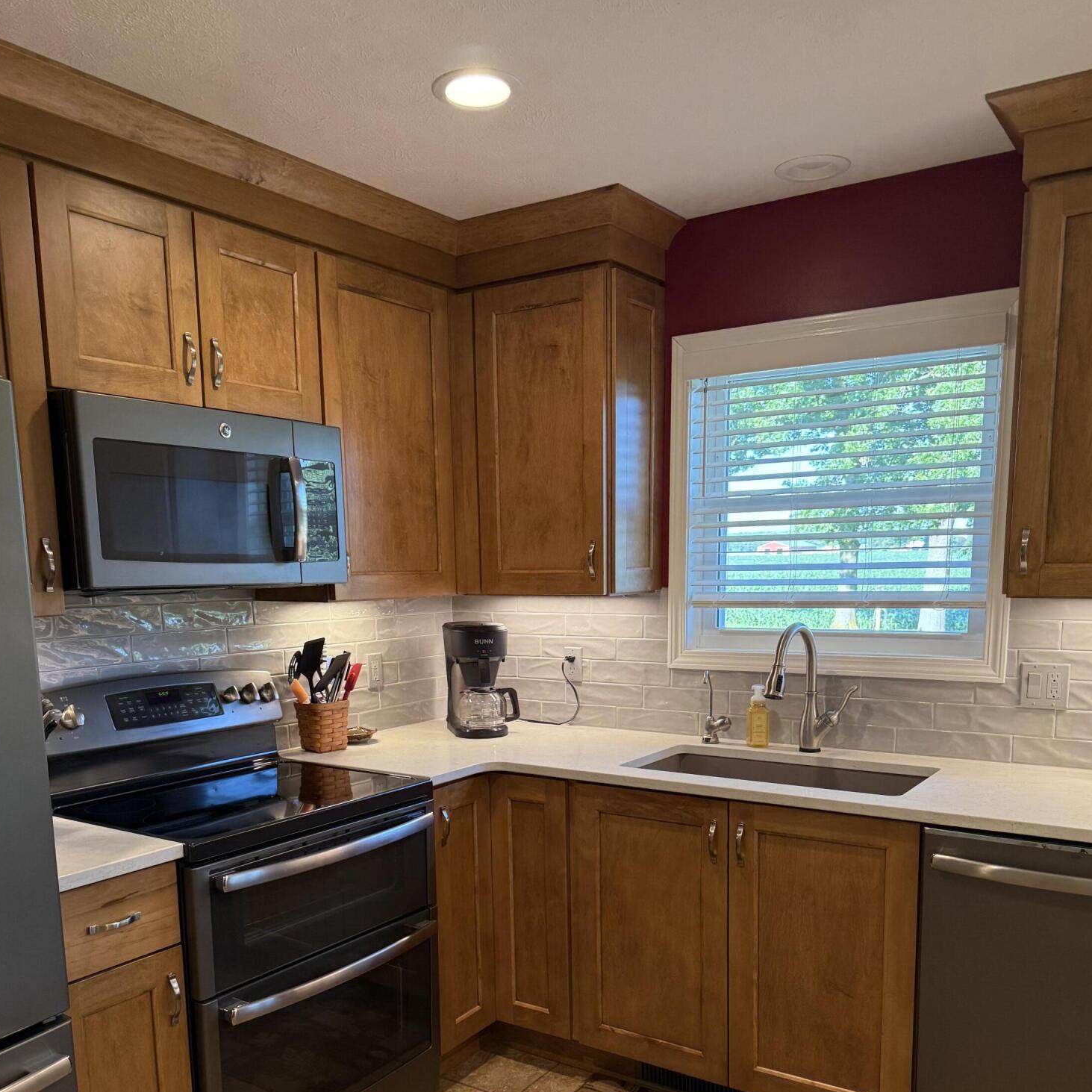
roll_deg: +0.3
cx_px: 549
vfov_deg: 54.4
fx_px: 1035
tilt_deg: -9.2
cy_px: 732
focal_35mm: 29
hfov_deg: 55.6
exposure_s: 1/120
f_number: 1.78
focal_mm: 6.76
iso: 160
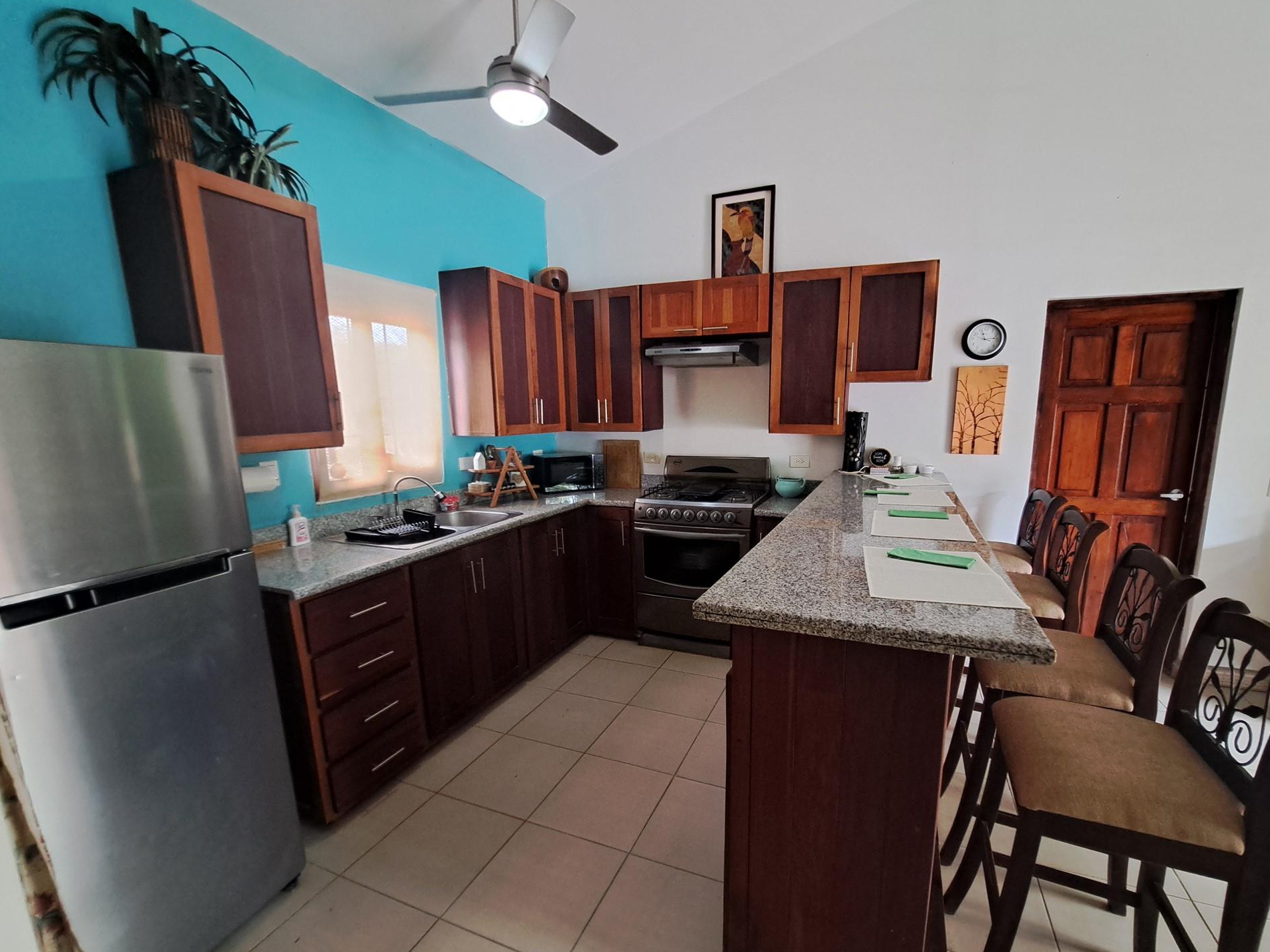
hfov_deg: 101.9
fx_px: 514
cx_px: 680
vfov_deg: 85.6
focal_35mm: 14
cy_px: 496
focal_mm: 1.74
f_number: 2.2
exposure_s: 1/24
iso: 250
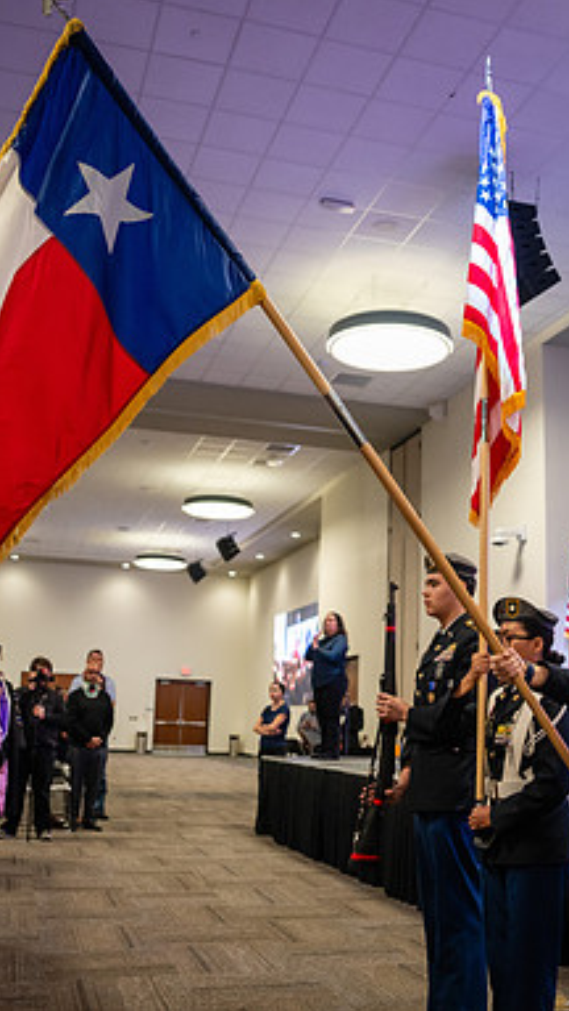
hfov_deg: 31.1
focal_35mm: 38
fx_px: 1019
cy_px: 504
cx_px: 335
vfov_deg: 52.8
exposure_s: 1/160
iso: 1600
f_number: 2.8
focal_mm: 24
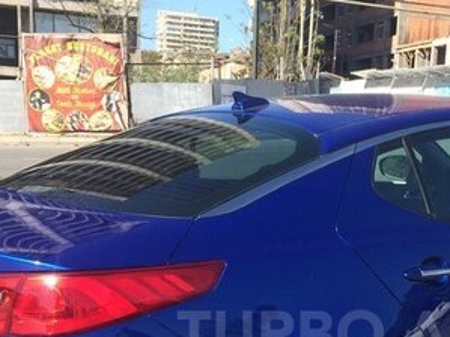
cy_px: 333
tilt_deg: -14.2
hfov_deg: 29.8
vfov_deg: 22.1
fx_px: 832
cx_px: 331
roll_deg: -4.0
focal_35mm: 64
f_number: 2.2
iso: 32
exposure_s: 1/1001
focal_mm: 4.15
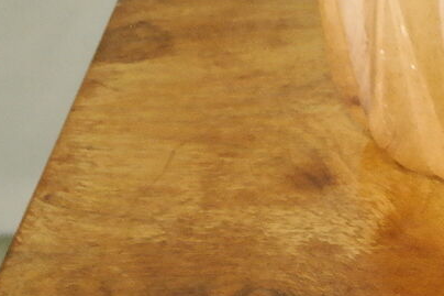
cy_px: 254
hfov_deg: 11.1
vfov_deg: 8.0
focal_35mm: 171
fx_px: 2108
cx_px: 831
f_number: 5.6
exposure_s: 1/30
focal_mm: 26
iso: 1600
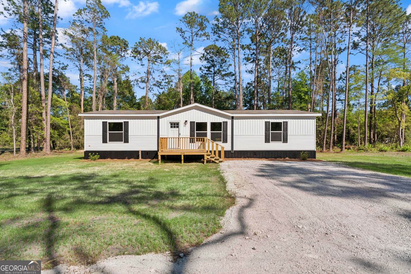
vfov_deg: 64.6
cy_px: 137
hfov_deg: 86.9
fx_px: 217
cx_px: 206
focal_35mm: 19
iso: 250
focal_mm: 19
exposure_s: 1/2000
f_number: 8
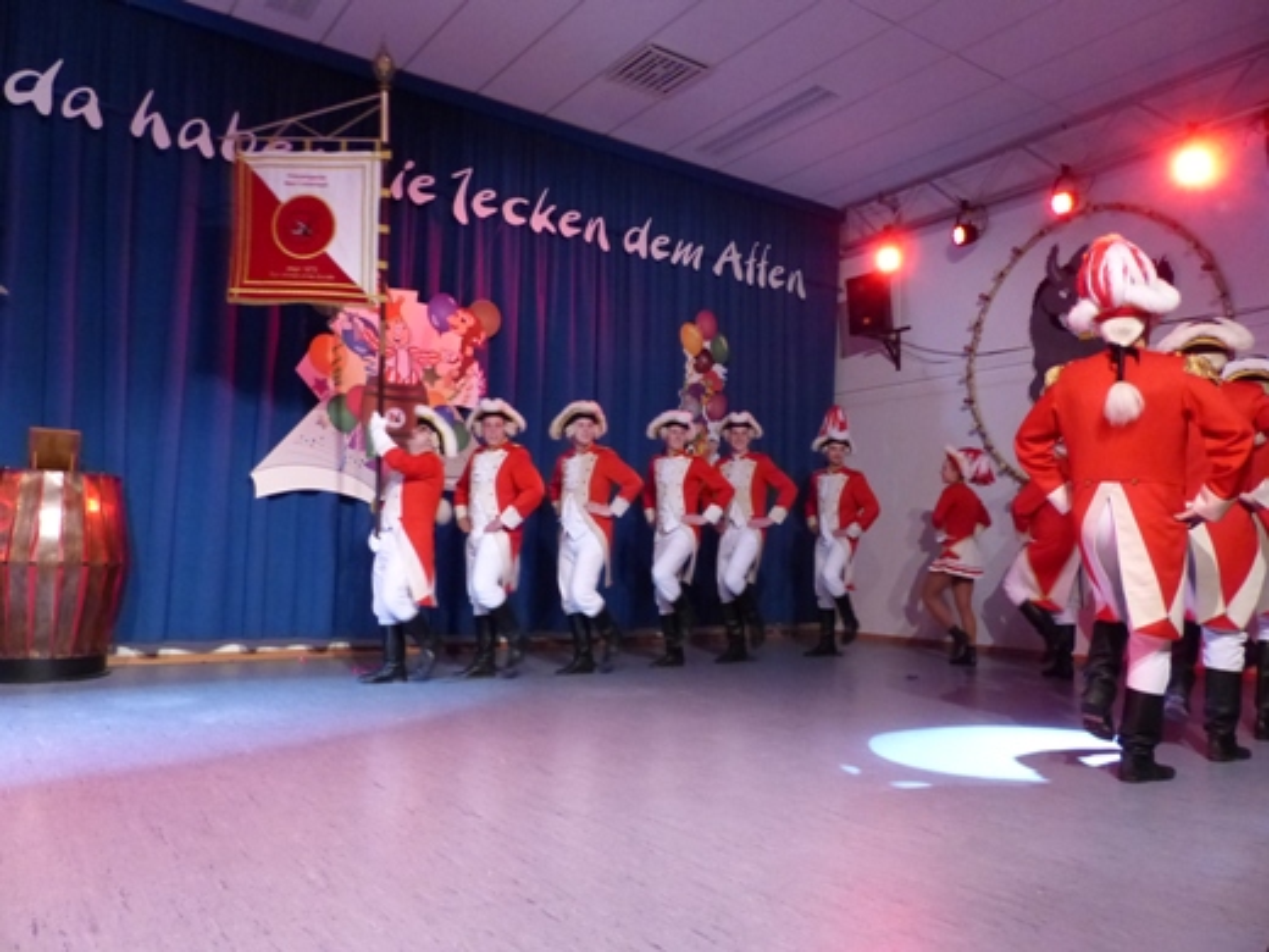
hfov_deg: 69.4
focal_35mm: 25
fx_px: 916
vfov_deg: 54.9
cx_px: 634
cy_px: 476
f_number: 2.8
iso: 800
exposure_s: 1/50
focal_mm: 4.5
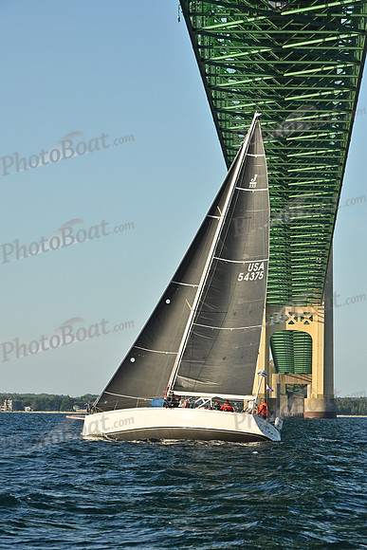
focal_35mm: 150
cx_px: 184
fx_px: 2292
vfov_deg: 13.7
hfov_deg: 9.2
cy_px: 275
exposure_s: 1/1000
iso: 800
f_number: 13
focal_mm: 150
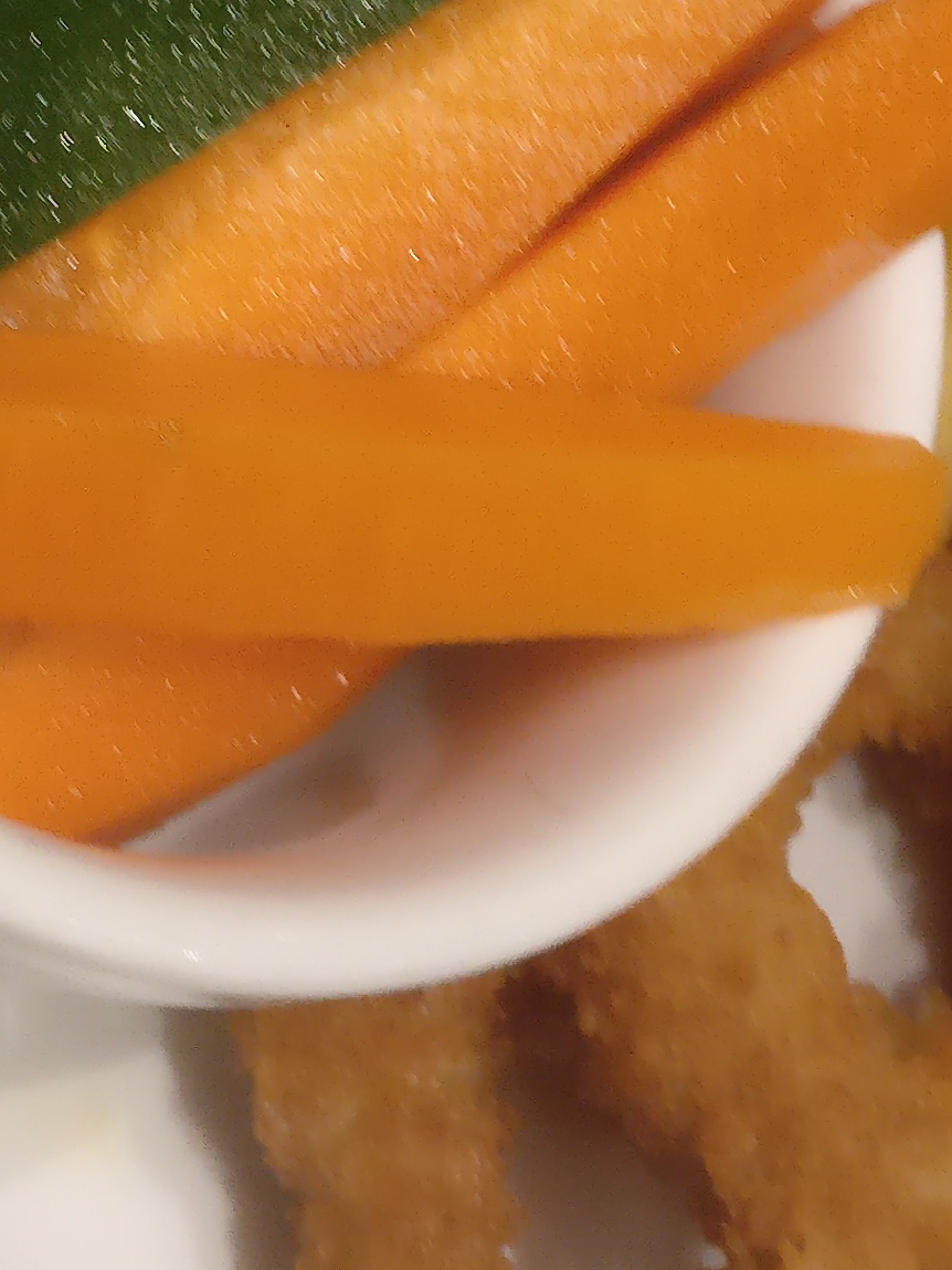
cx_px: 59
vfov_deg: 16.5
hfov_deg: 13.0
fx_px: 4145
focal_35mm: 113
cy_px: -390
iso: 500
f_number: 2
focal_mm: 4.26
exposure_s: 1/20
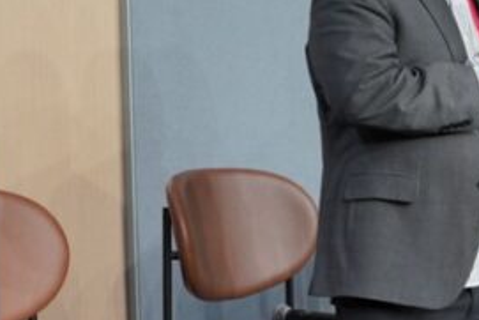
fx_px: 2516
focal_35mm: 189
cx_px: 613
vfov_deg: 7.3
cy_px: 263
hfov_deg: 10.6
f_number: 3.2
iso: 500
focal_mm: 50
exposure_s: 1/125
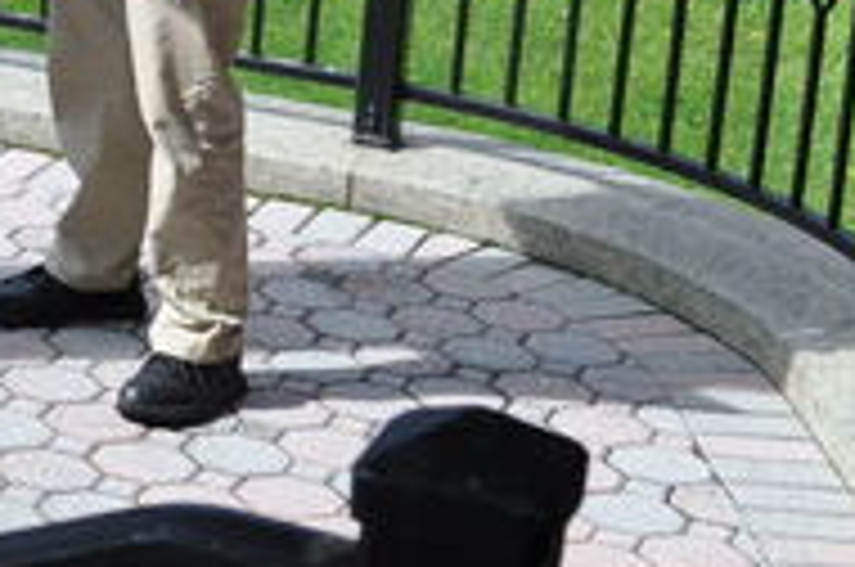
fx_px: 3722
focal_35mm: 157
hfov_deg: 12.2
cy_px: -232
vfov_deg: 8.5
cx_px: -621
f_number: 8
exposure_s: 1/250
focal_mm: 24
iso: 200
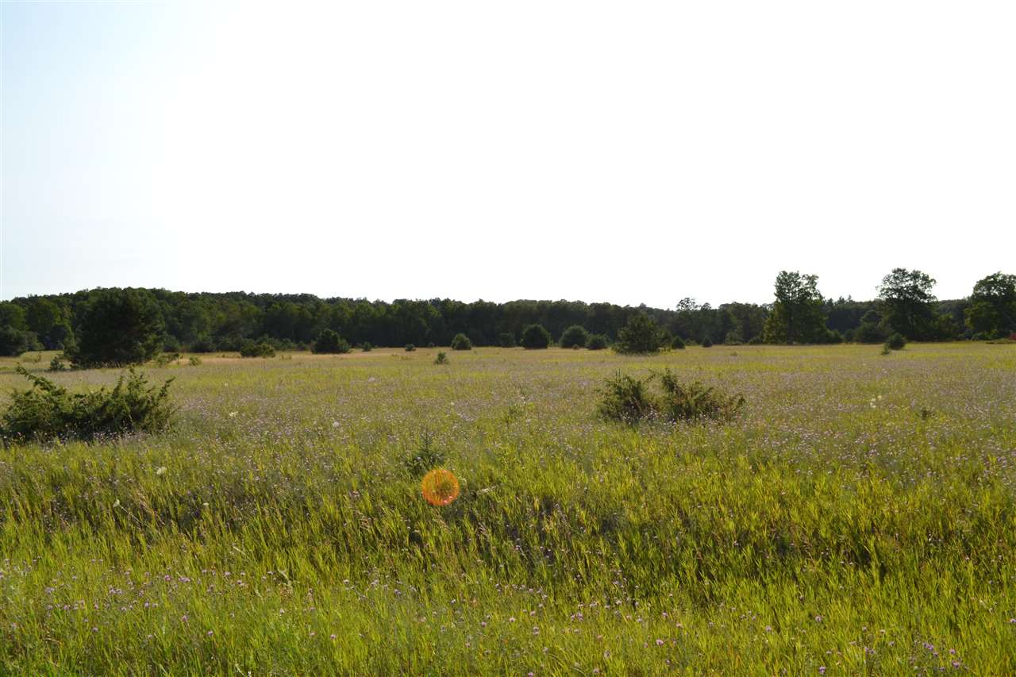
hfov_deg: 67.4
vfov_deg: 47.9
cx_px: 508
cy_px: 338
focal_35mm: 27
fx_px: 762
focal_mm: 18
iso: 100
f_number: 9
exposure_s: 1/200
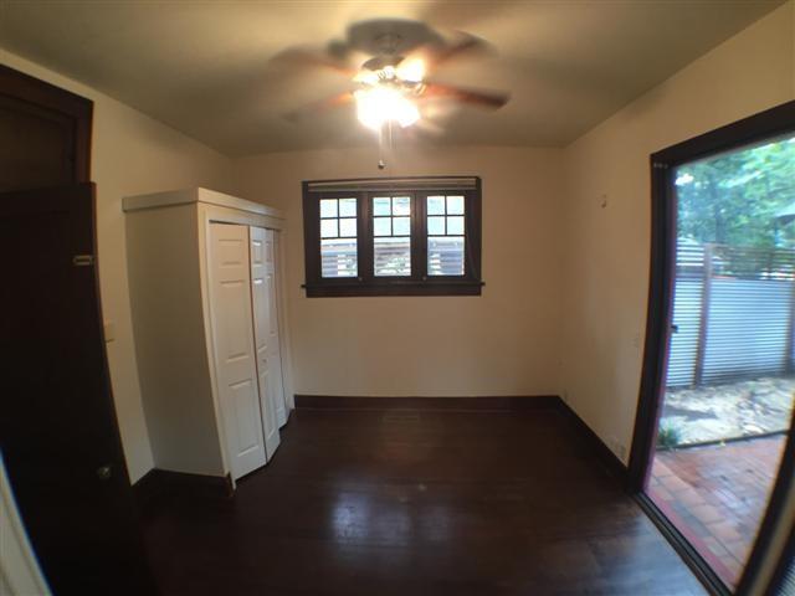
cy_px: 298
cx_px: 398
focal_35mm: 29
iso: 100
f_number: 2.2
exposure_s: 1/30
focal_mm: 4.15
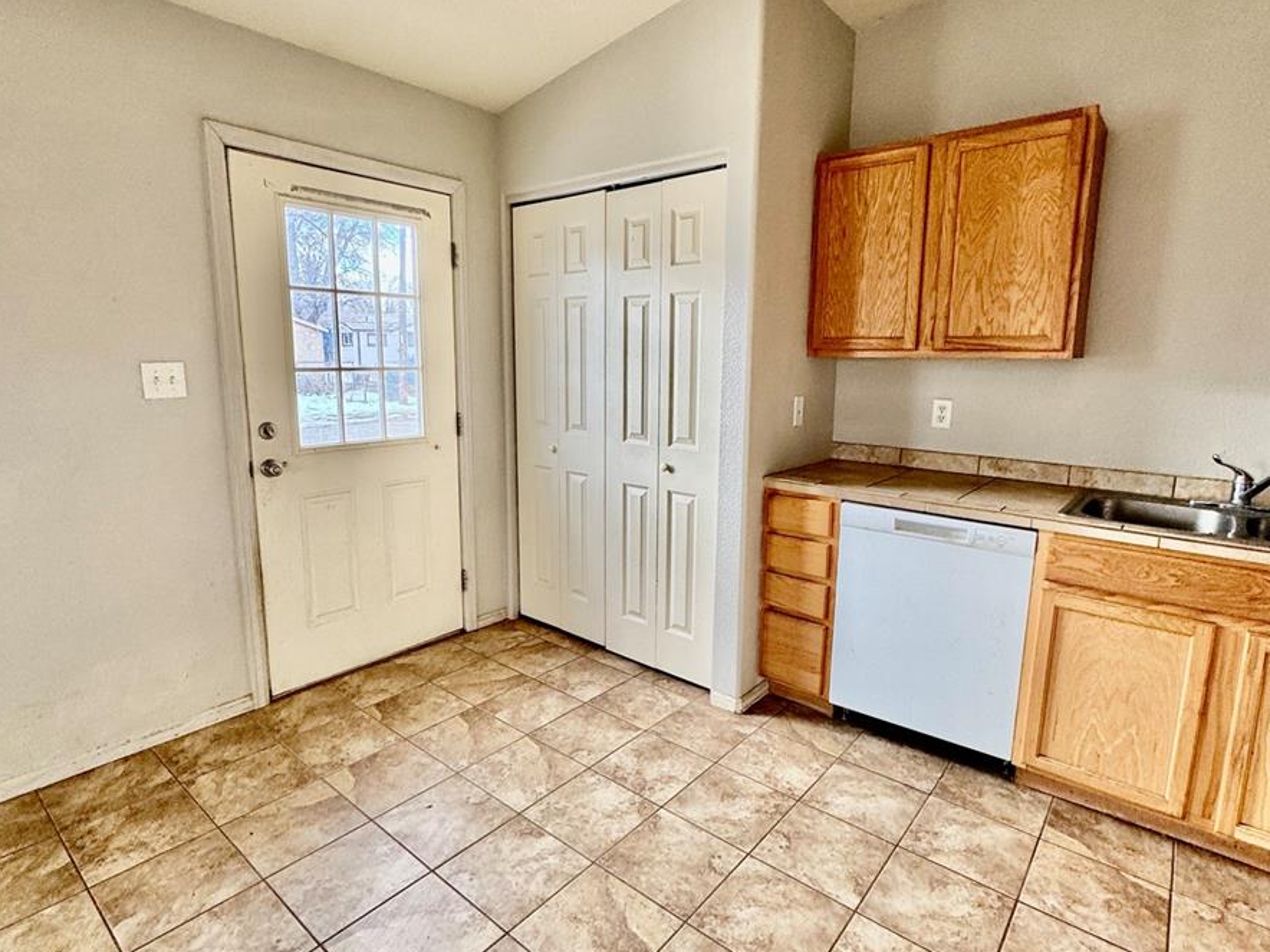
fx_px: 697
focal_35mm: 19
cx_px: 629
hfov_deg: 84.7
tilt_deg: -7.9
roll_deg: -0.2
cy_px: 465
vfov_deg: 68.7
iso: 125
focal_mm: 2.22
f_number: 2.2
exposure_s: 1/99
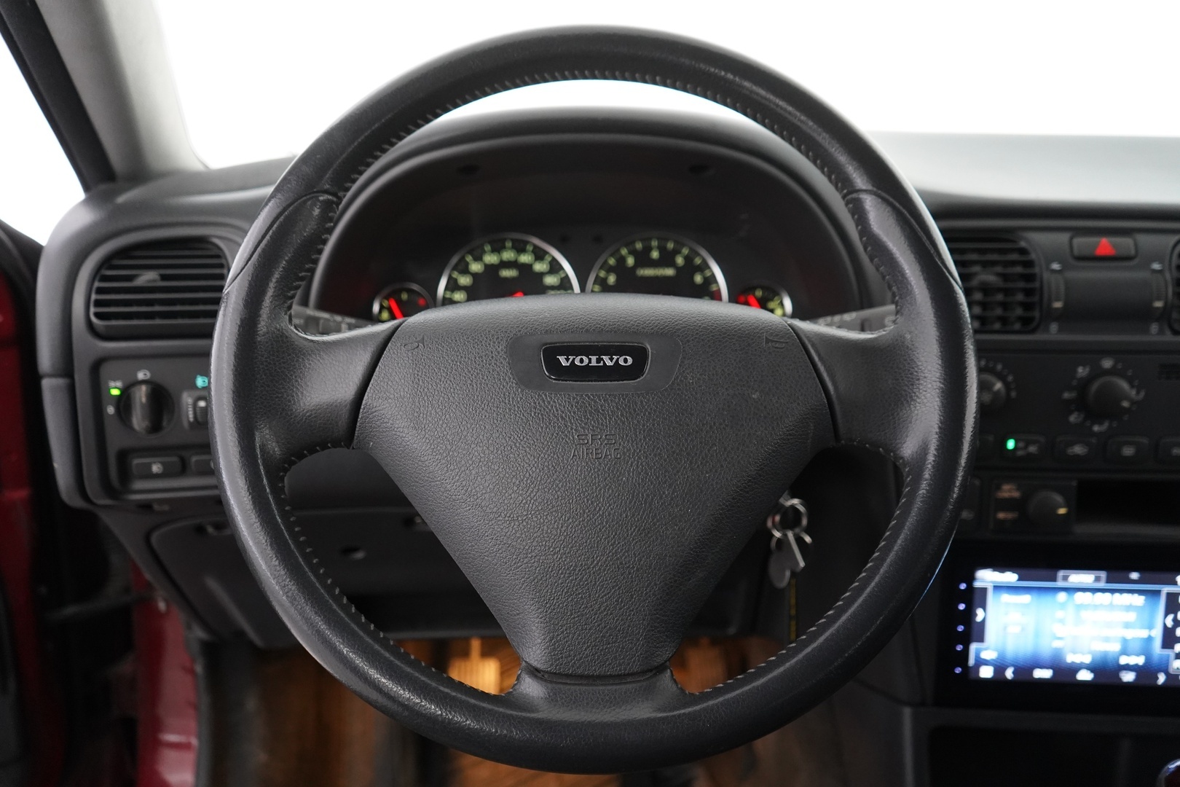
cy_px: 394
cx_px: 590
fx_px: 983
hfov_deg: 61.9
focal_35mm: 30
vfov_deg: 43.6
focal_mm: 30
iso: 4000
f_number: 3.5
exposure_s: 1/40
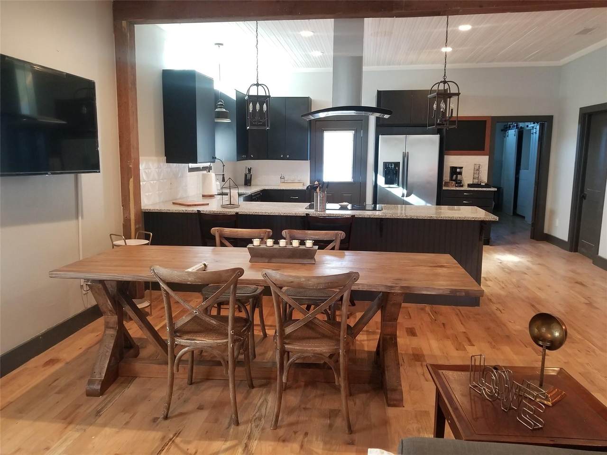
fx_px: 456
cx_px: 304
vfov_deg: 53.1
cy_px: 228
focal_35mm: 26
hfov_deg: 67.3
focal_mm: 4.25
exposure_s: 1/30
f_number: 1.7
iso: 250
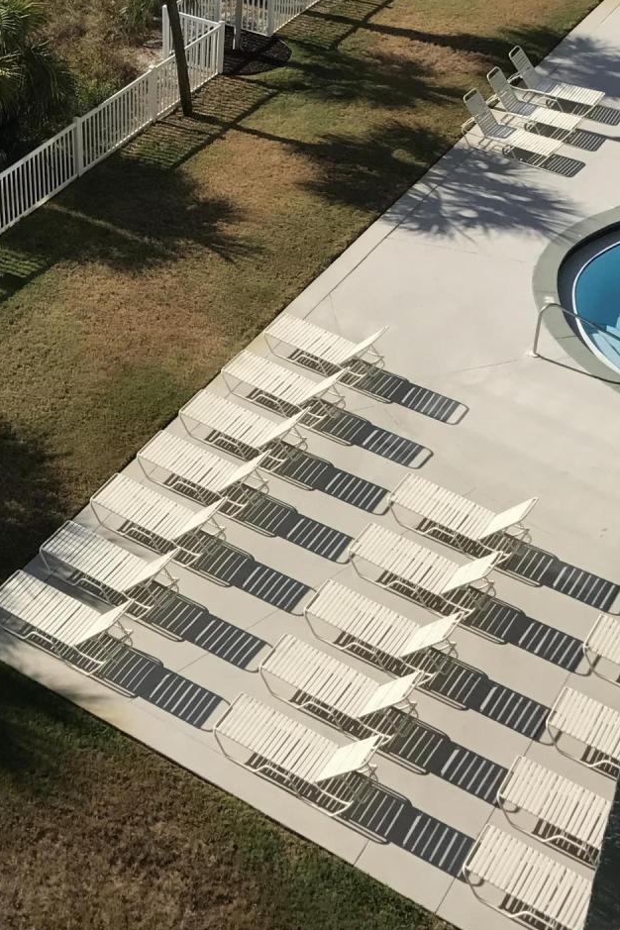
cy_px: 111
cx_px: 49
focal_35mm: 62
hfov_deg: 21.4
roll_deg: +1.2
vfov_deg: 31.0
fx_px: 1602
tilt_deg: -28.0
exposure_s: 1/4167
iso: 20
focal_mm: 3.99
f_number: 1.8
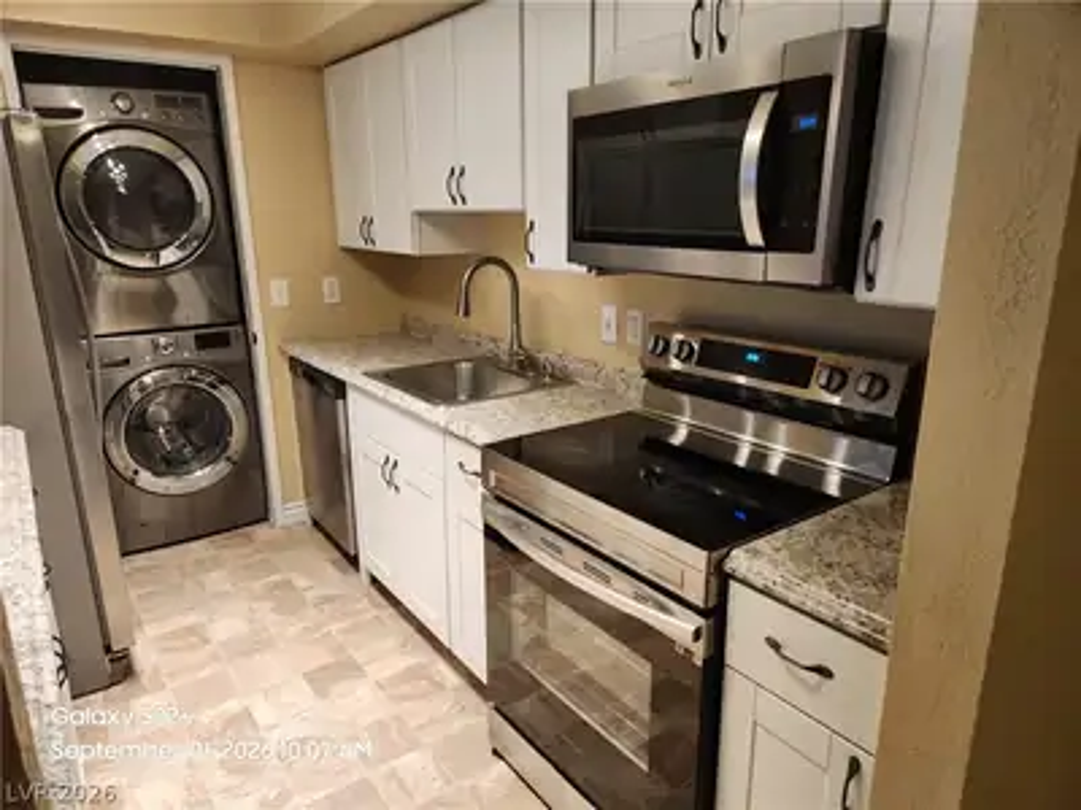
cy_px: 405
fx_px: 718
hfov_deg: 73.9
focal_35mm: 23
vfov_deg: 58.9
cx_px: 540
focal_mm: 5.4
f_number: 1.8
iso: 320
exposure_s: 1/120
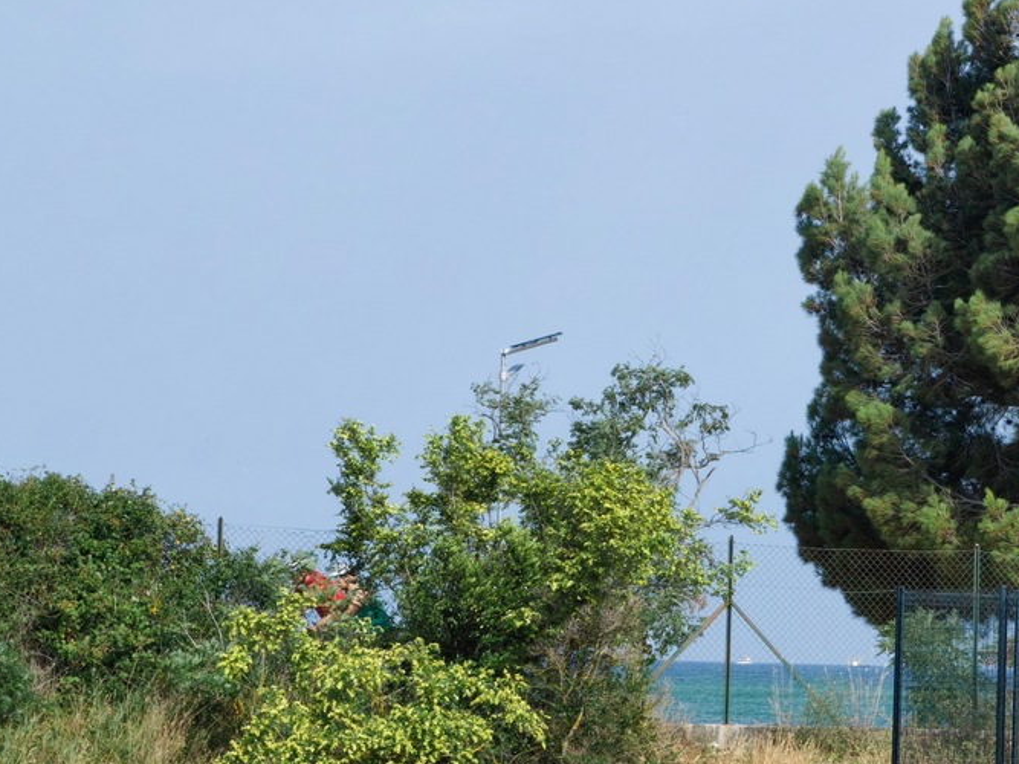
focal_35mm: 171
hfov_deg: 11.5
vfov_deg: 8.7
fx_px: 5033
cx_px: 726
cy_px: 376
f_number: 3.5
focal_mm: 16.85
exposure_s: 1/417
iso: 50
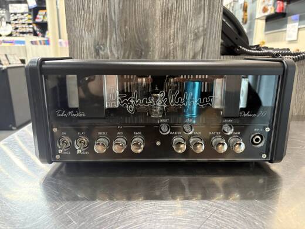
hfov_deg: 67.3
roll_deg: +0.1
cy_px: 114
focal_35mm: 26
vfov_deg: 53.1
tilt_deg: -13.1
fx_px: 229
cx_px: 152
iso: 400
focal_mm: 5.96
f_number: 1.6
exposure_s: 1/60
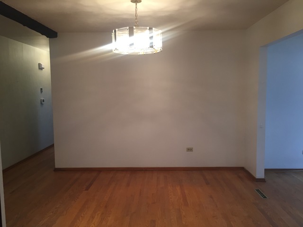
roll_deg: +0.4
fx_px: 254
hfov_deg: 61.7
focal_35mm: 29
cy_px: 114
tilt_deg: -6.3
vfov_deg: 48.2
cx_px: 152
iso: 80
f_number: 2.2
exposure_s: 1/30
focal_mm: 4.15
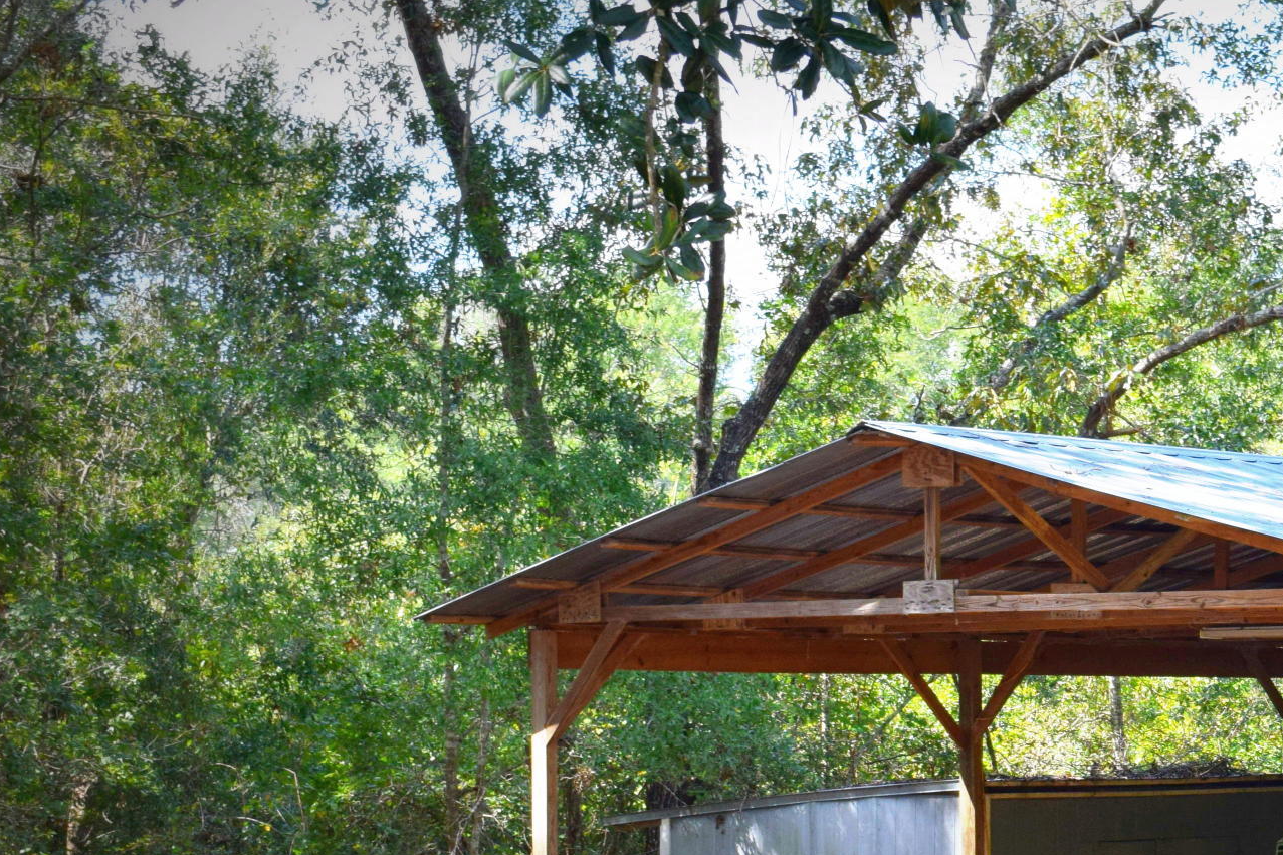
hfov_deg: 20.7
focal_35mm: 95
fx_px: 3391
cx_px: 1294
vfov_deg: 14.2
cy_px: 795
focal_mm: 27
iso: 400
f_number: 8
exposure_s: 1/250
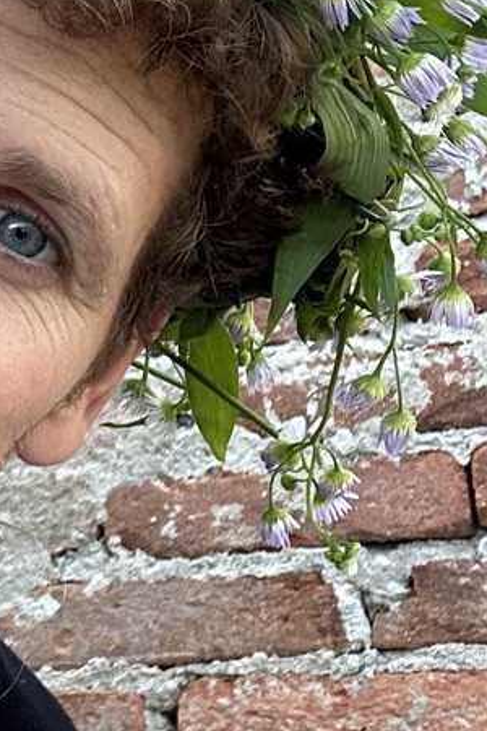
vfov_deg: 18.3
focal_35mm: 111
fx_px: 2252
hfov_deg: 11.3
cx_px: -433
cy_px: 162
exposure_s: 1/121
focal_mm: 2.69
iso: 40
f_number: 1.9
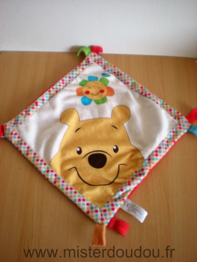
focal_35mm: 38
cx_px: 98
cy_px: 131
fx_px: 288
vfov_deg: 49.0
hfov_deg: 37.7
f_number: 3.1
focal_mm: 6.3
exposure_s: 1/35.4
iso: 200
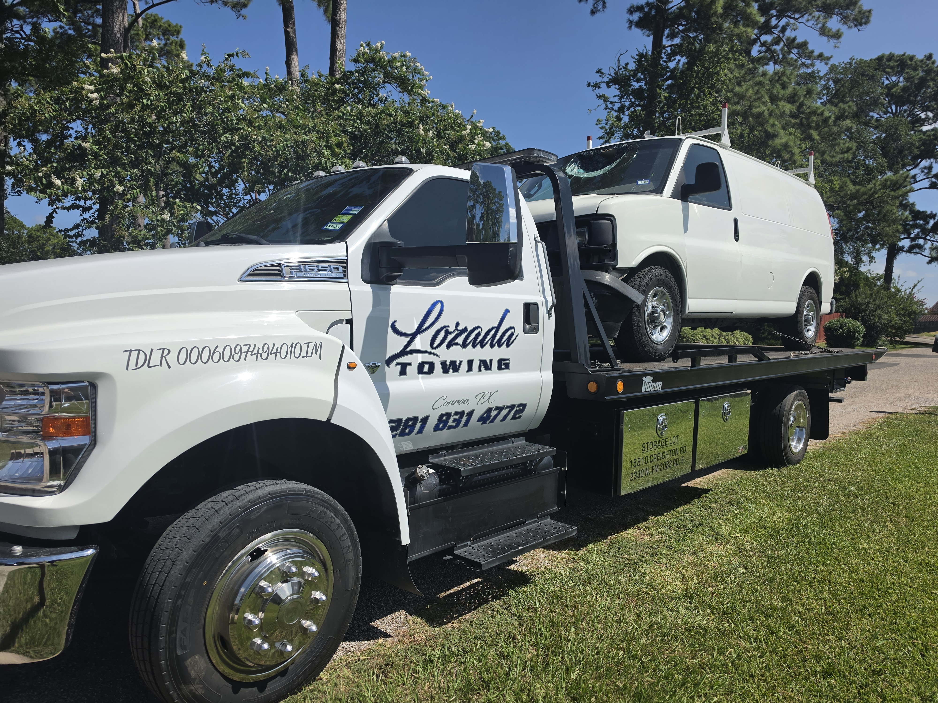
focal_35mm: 23
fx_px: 623
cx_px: 469
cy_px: 352
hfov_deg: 73.9
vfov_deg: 58.9
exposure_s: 1/7939
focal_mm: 6.5
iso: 50
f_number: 1.4
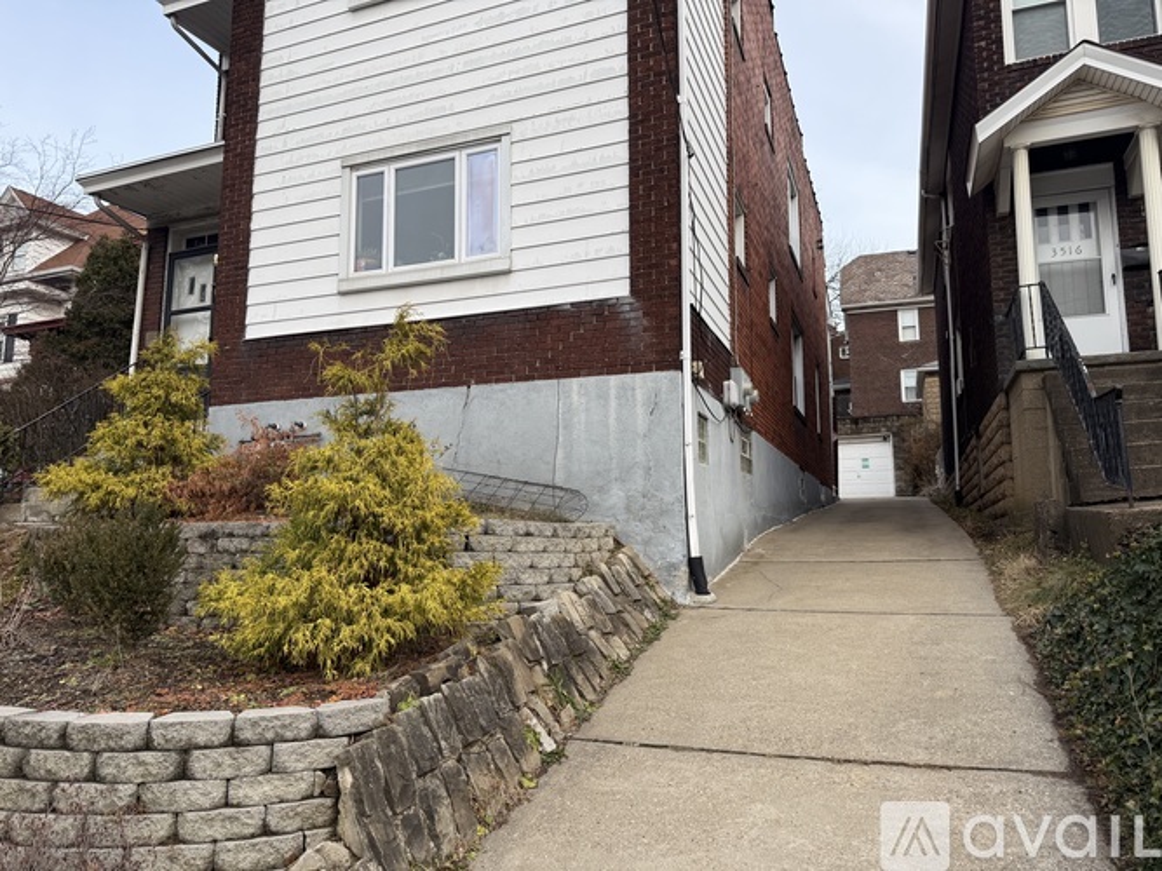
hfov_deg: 71.6
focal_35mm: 24
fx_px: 805
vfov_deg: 56.8
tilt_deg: +8.7
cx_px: 581
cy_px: 436
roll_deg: -0.2
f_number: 1.78
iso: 100
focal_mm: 6.76
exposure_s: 1/589
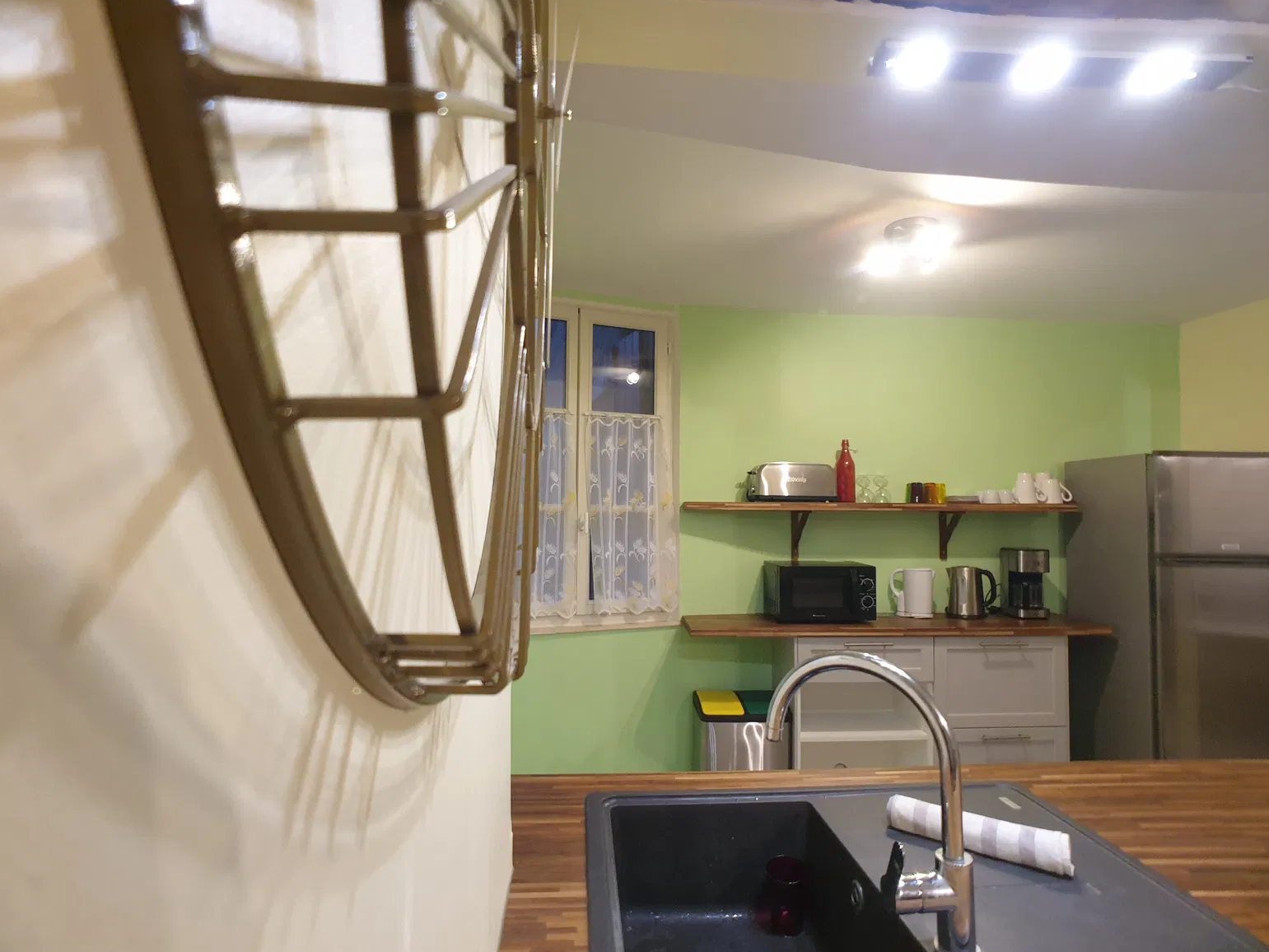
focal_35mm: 27
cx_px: 619
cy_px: 478
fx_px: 990
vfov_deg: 51.4
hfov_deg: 65.3
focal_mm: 4.3
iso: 250
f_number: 1.5
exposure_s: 1/50
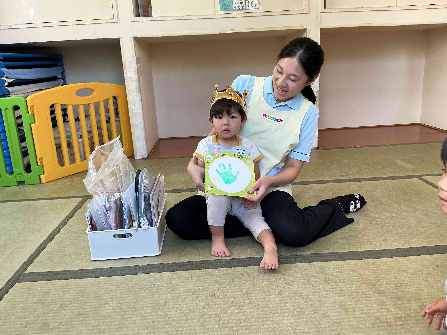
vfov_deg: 48.2
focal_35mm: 29
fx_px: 374
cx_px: 224
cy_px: 168
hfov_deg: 61.7
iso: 50
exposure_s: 1/120
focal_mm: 3
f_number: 1.8
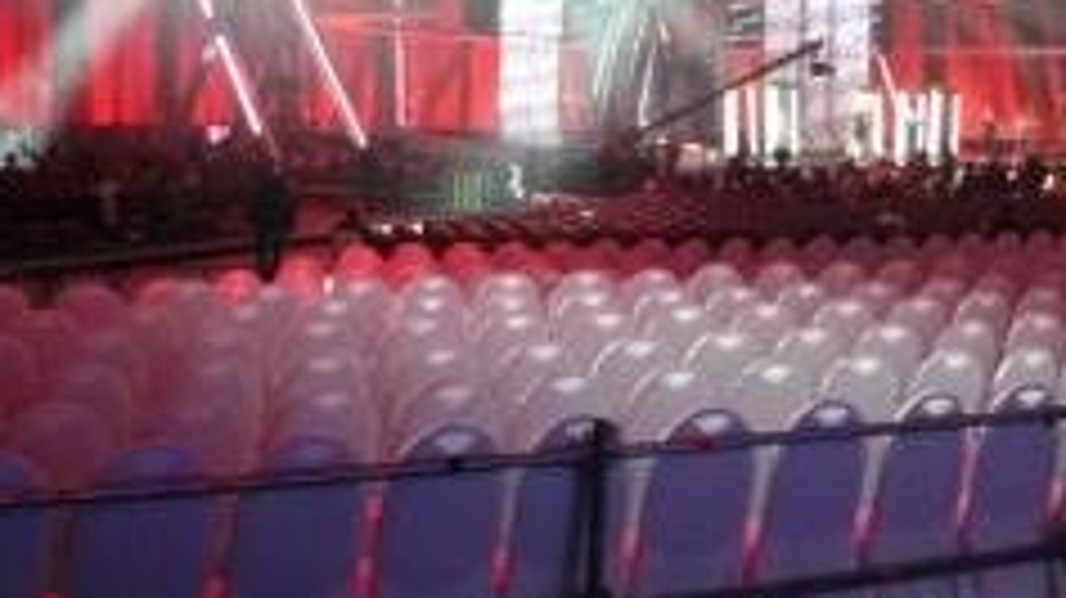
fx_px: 1921
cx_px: 742
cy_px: -90
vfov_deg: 17.0
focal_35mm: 68
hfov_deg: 30.7
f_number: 2.8
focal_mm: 5.5
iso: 400
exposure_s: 1/15
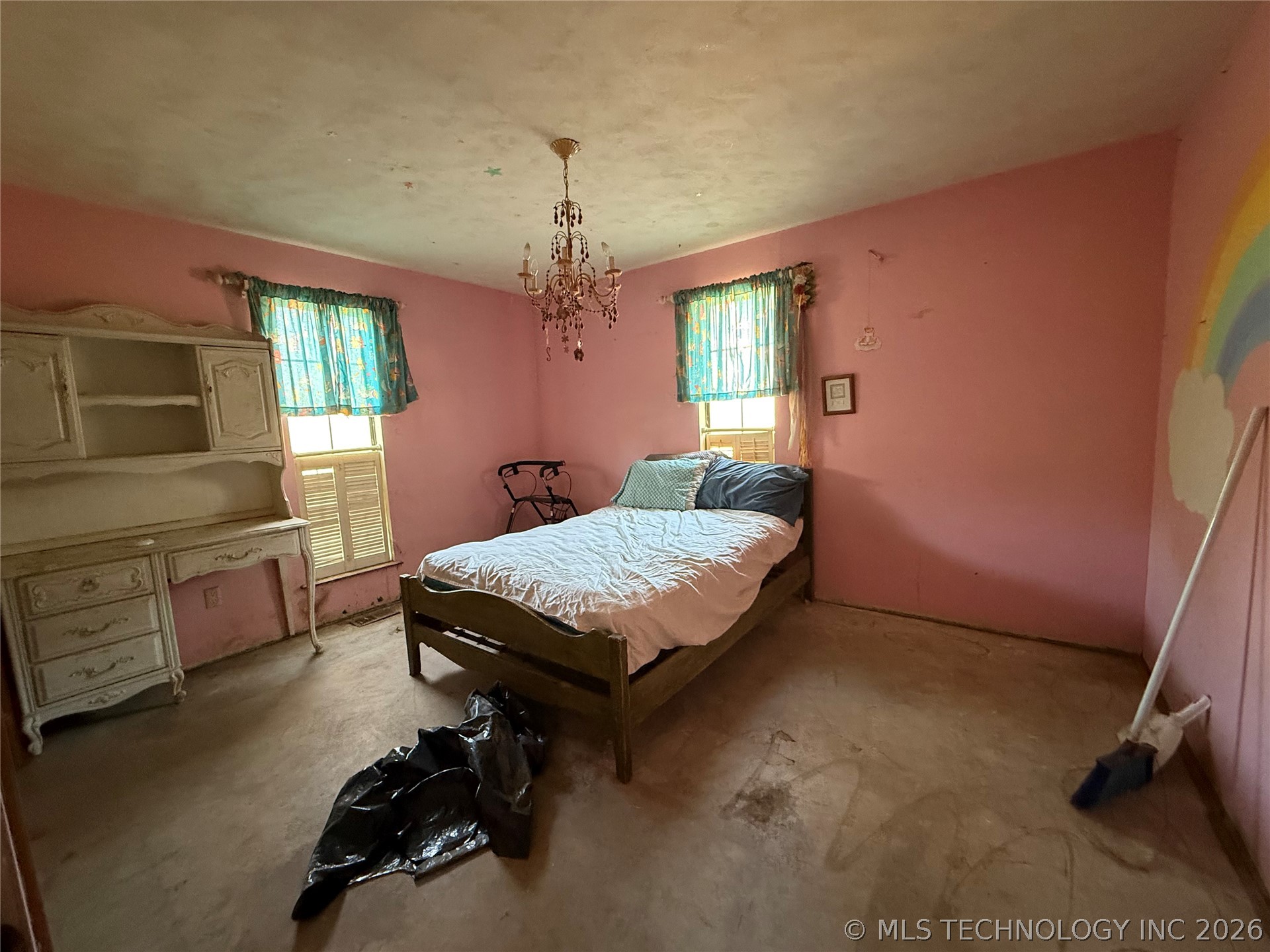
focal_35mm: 14
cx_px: 635
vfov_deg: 85.7
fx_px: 514
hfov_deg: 102.1
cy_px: 476
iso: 640
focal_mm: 2.22
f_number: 2.2
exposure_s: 1/55
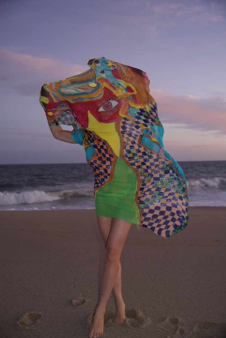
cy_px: 169
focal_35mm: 38
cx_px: 113
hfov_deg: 35.1
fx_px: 357
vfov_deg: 50.7
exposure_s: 1/200
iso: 1600
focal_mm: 38
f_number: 4
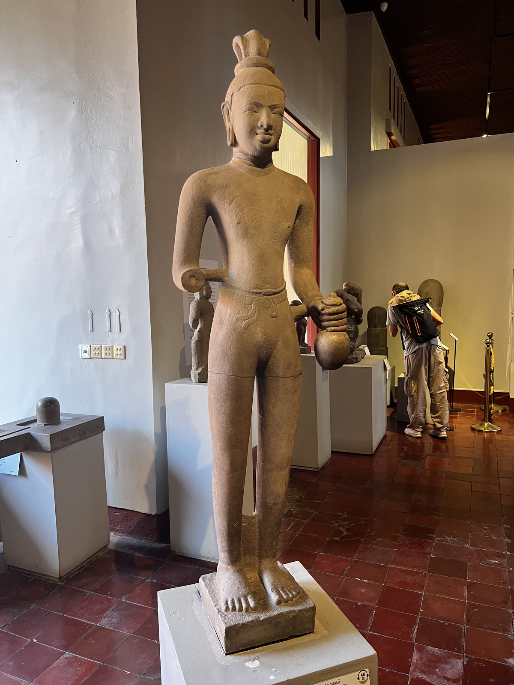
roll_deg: +1.0
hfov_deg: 53.1
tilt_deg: -5.4
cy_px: 342
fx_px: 515
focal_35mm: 26
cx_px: 257
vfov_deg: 67.3
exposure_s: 1/74
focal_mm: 5.7
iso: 125
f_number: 1.5
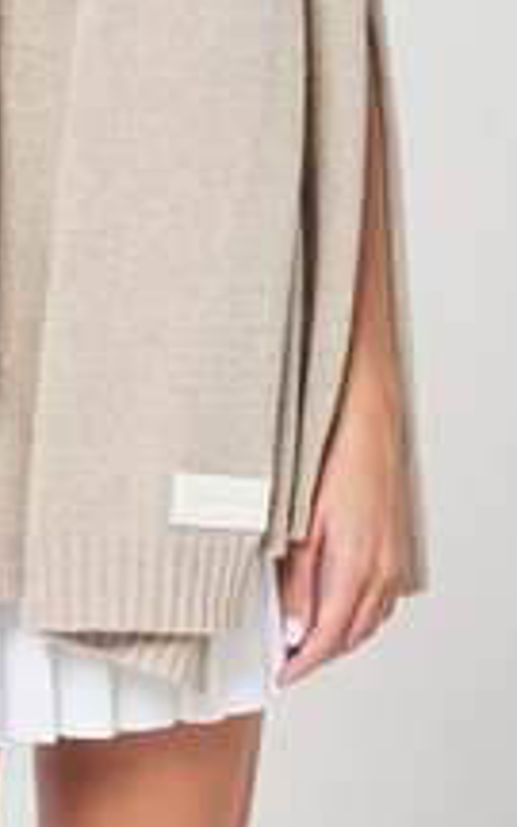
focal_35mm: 189
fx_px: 4261
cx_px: 57
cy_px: 414
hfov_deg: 6.9
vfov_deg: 11.1
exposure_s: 1/160
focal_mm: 50
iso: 160
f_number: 5.6
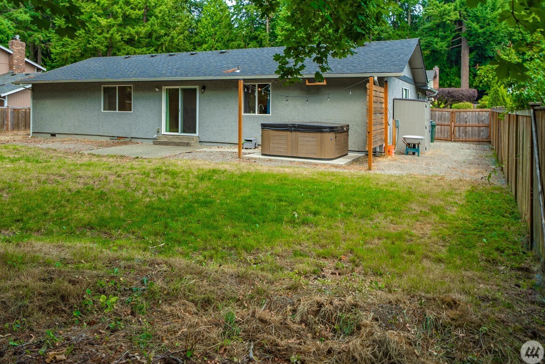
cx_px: 239
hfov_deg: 63.4
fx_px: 439
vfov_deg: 44.0
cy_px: 106
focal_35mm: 29
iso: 100
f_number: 7.1
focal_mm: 20
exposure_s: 1/30
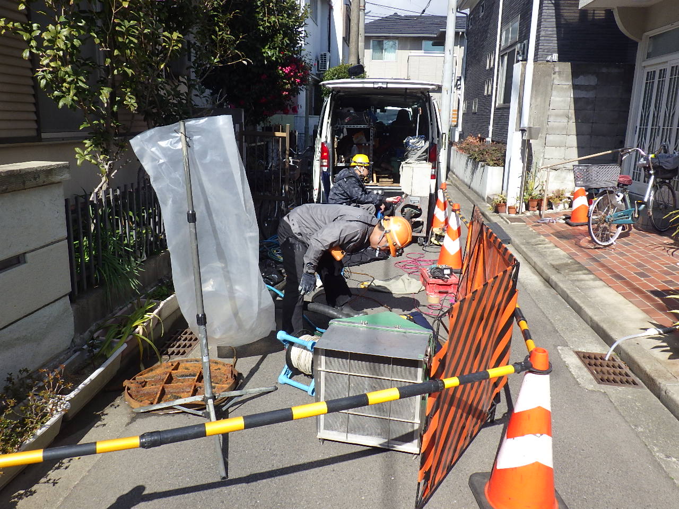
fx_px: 549
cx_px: 340
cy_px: 254
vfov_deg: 49.7
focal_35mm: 28
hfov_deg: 63.4
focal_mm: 5
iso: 125
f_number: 4.2
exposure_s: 1/800
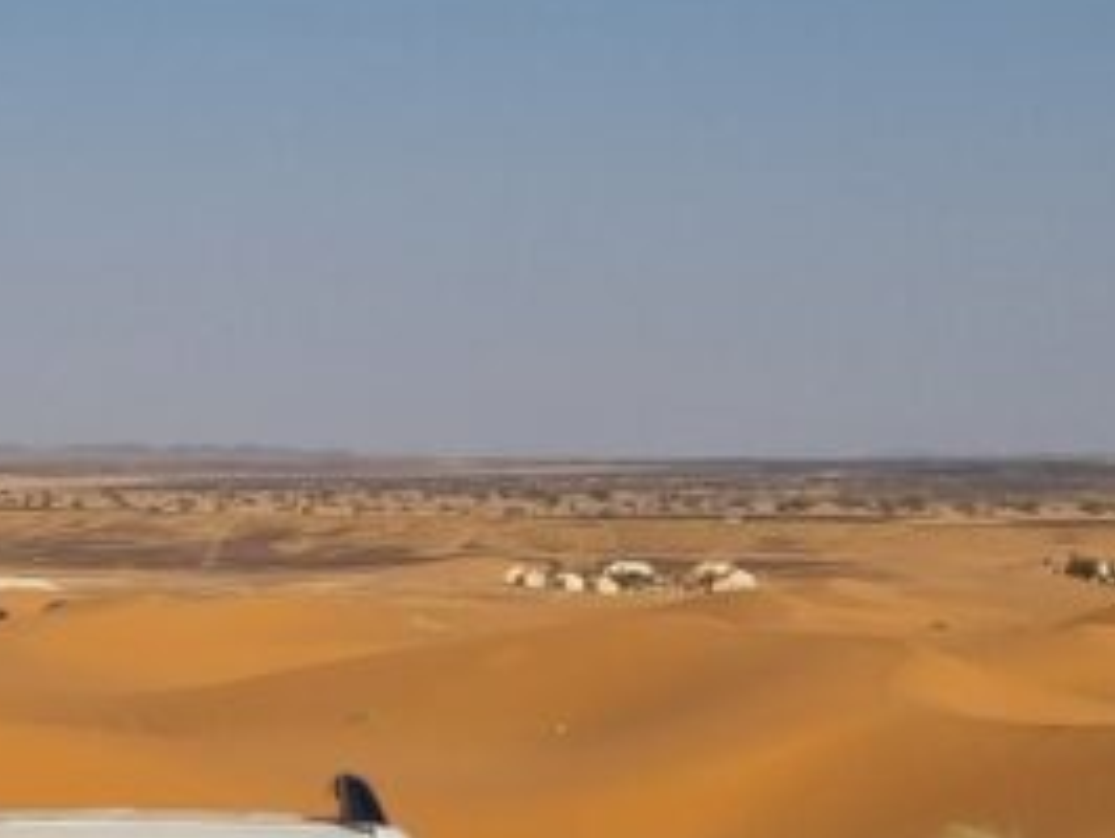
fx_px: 3224
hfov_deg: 19.2
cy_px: 842
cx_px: 67
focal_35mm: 100
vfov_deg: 14.6
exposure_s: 1/5376
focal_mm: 5.4
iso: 50
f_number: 1.8
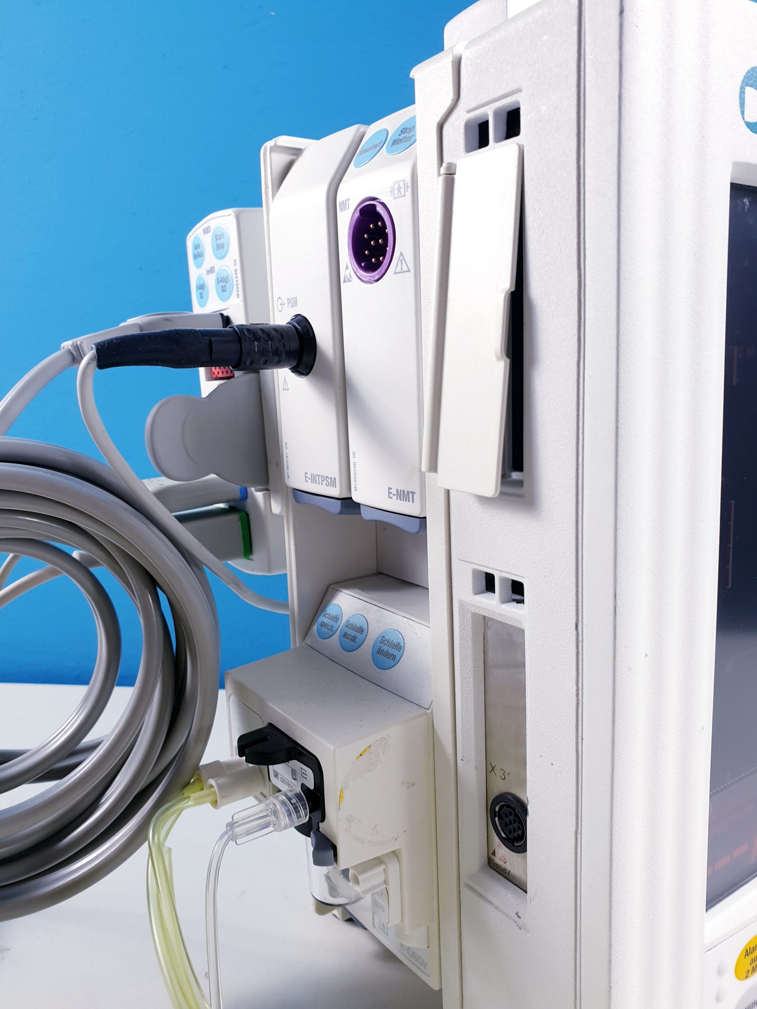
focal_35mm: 26
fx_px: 758
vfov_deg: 67.3
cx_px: 378
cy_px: 504
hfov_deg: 53.1
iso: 64
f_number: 2.4
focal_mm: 4.3
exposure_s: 1/50
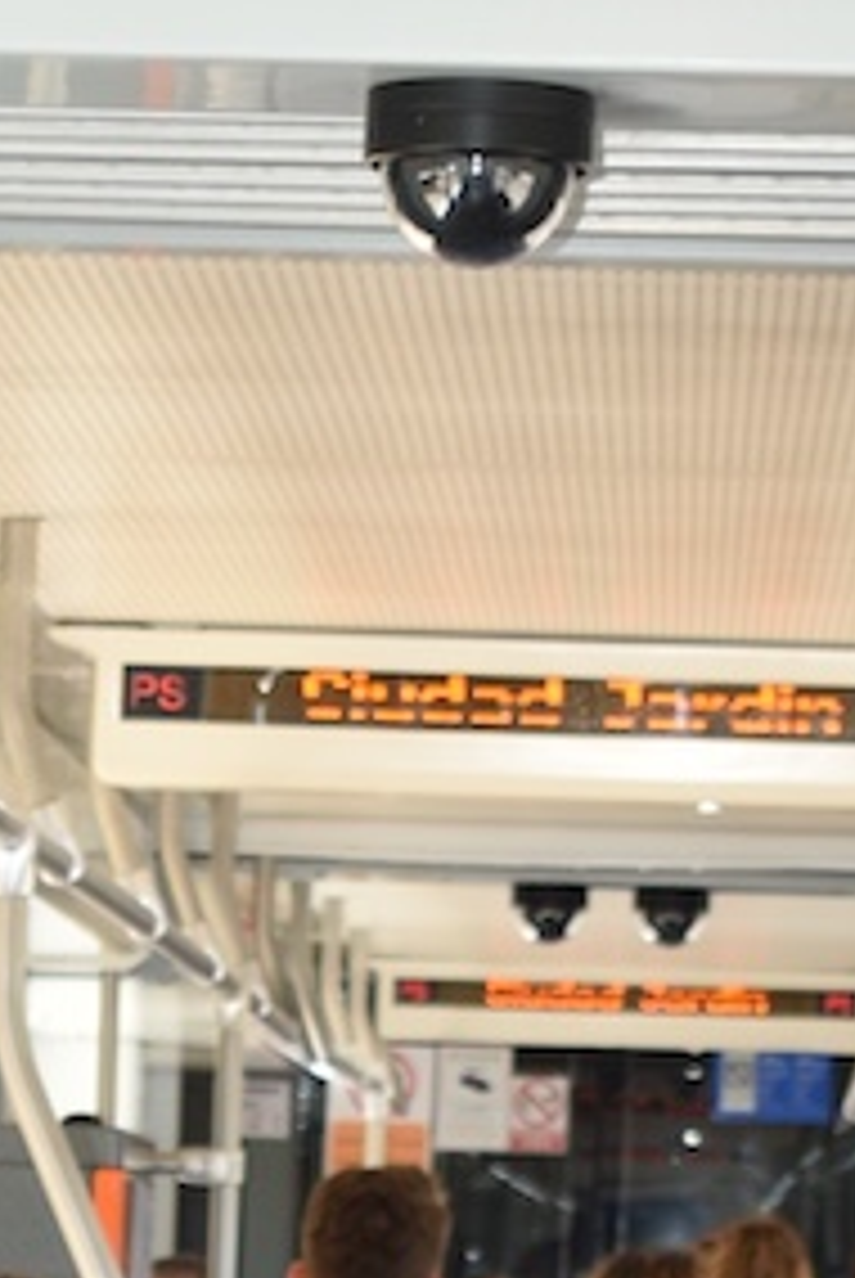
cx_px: -92
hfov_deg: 6.0
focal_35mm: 227
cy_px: 1962
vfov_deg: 8.8
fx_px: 8067
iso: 500
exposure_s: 1/125
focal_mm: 42
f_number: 5.6
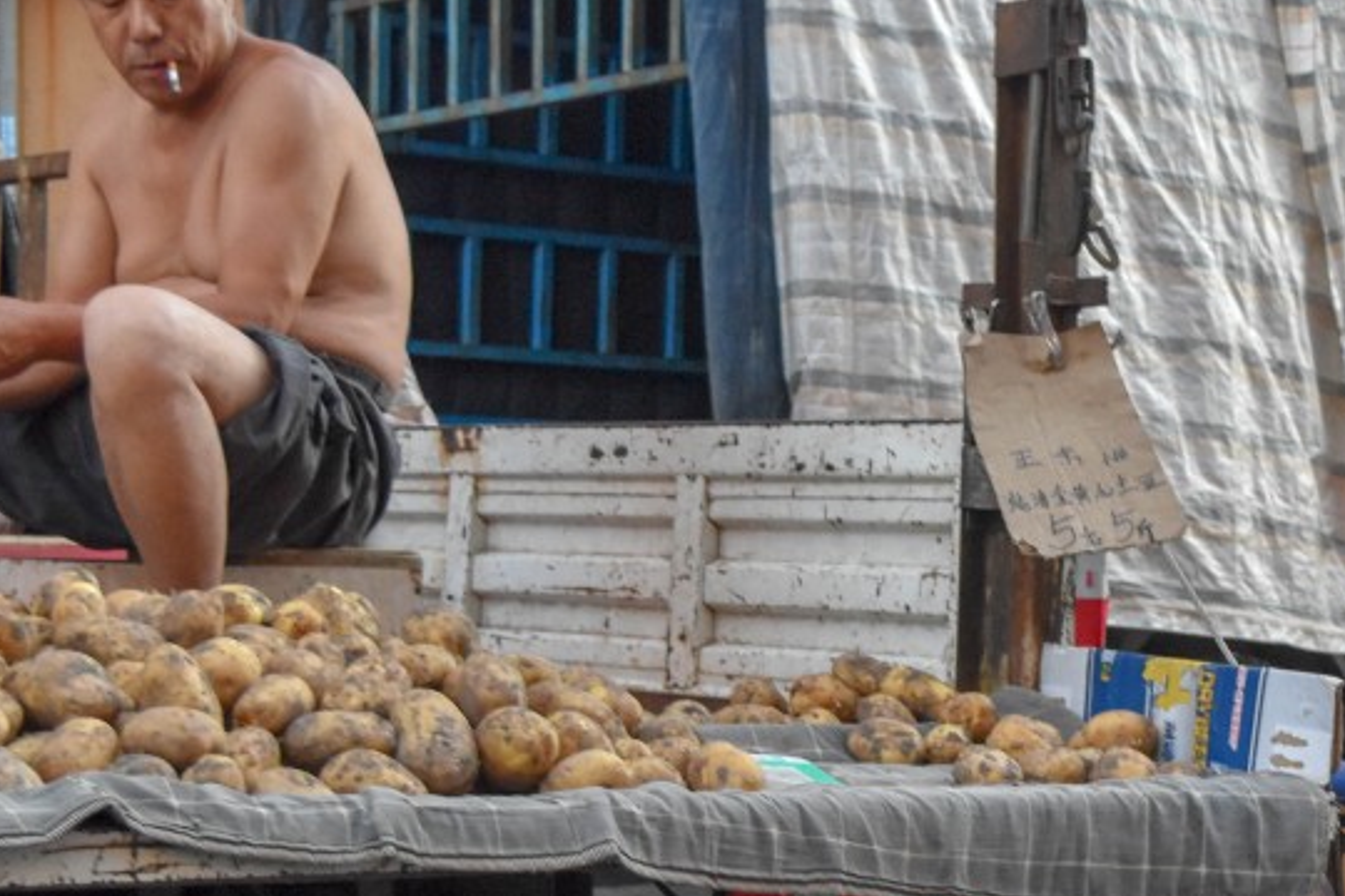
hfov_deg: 26.0
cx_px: 692
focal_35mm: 78
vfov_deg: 17.5
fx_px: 2914
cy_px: 575
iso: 1600
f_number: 4
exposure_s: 1/500
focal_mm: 26
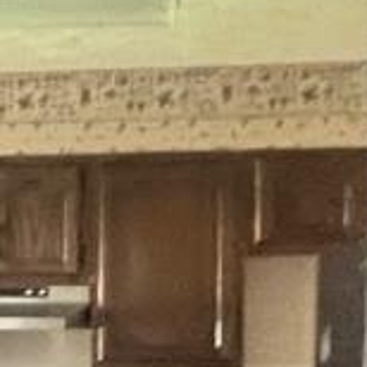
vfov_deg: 15.0
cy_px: 435
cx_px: -81
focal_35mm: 112
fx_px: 1343
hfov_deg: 15.0
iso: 800
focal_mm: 1.57
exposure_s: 1/40
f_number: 1.8
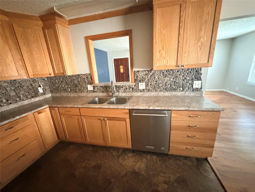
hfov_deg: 102.1
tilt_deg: -16.1
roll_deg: +4.2
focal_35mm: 14
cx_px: 128
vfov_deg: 85.7
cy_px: 96
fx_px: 103
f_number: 2.2
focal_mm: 2.22
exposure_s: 1/33
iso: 1600
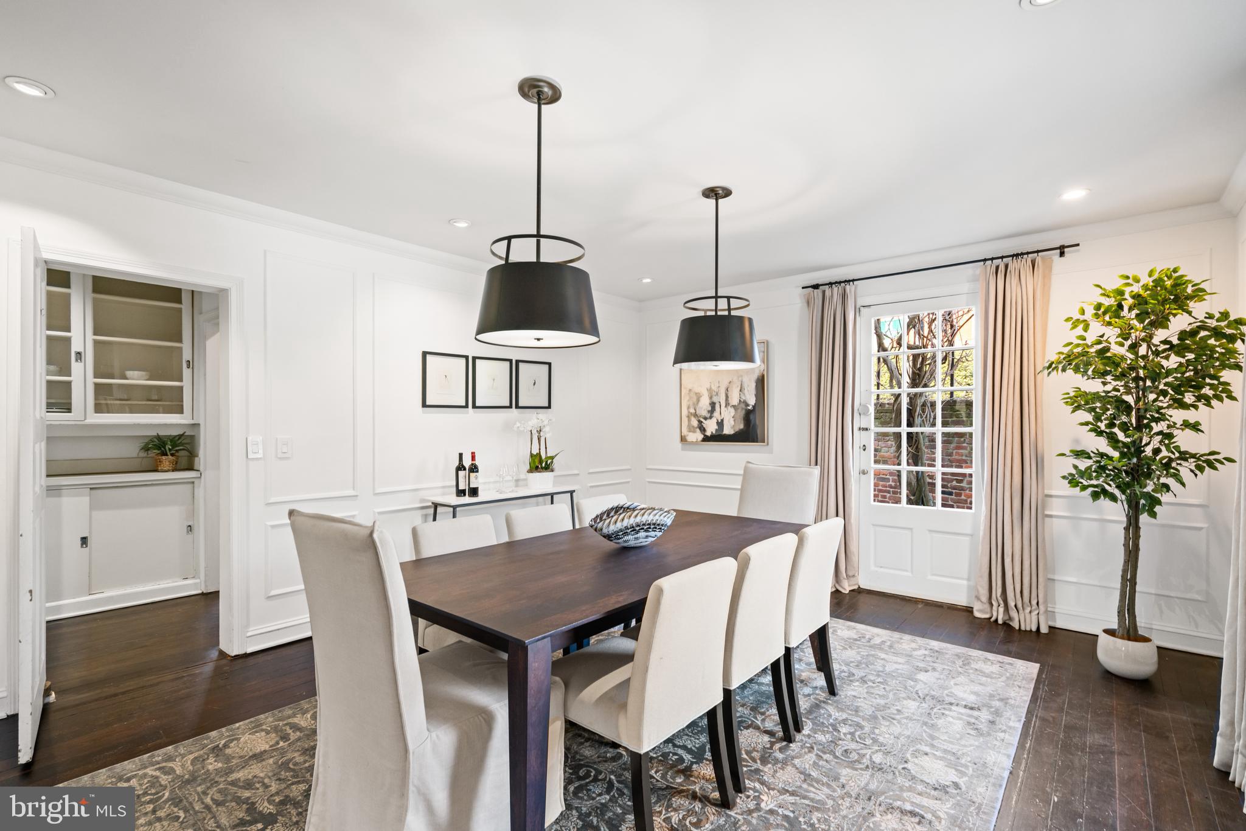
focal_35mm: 16
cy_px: 416
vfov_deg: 73.8
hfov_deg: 96.7
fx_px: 554
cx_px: 623
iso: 800
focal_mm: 16
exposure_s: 1/8
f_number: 4
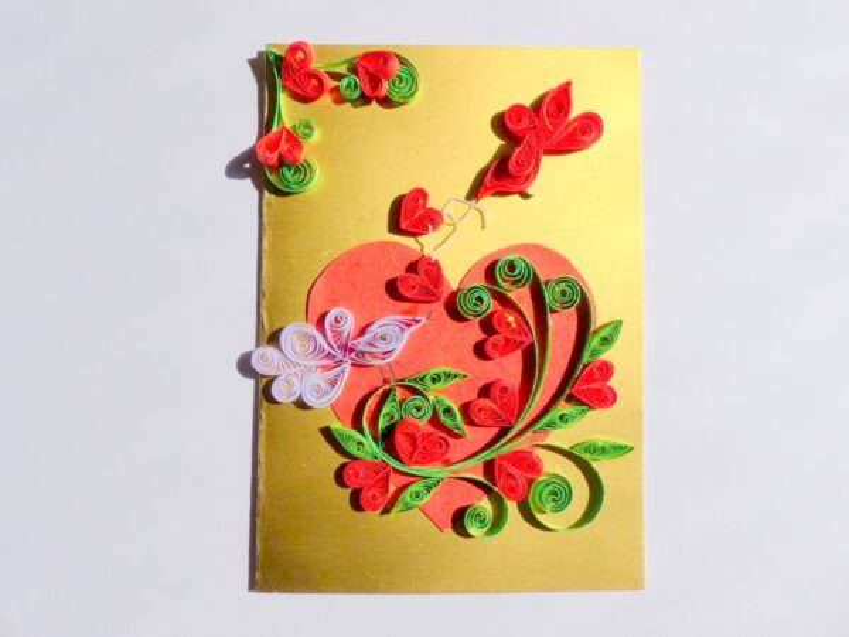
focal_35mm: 25
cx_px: 424
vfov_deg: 54.9
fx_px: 613
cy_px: 318
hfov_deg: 69.4
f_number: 4.5
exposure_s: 1/1600
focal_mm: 4.5
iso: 100
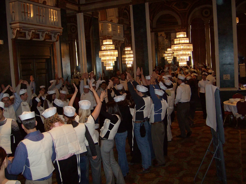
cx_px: 123
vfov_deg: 39.5
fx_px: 255
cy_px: 92
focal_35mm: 36
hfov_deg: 51.4
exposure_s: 1/60
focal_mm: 6
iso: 200
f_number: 2.8
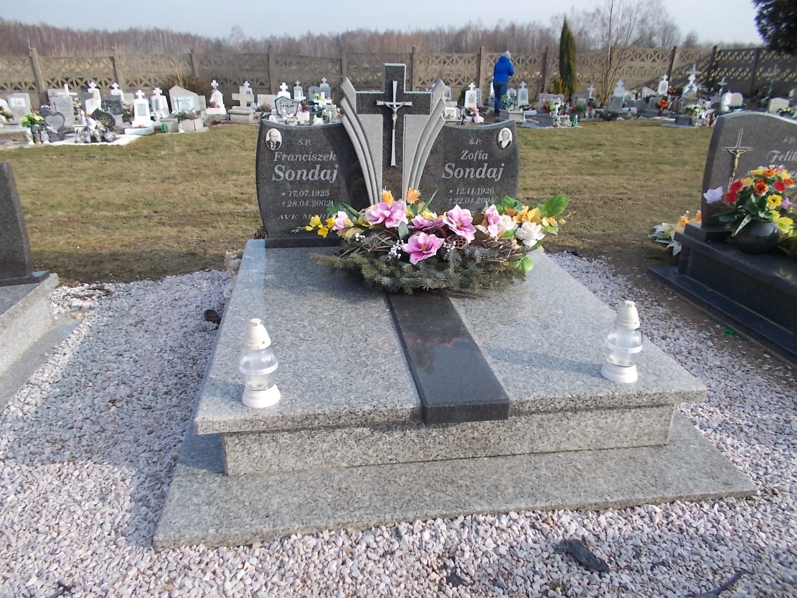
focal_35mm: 26
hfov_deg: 67.3
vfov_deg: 53.1
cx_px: 398
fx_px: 599
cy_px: 299
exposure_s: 1/500
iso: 80
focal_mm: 4.6
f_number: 3.2
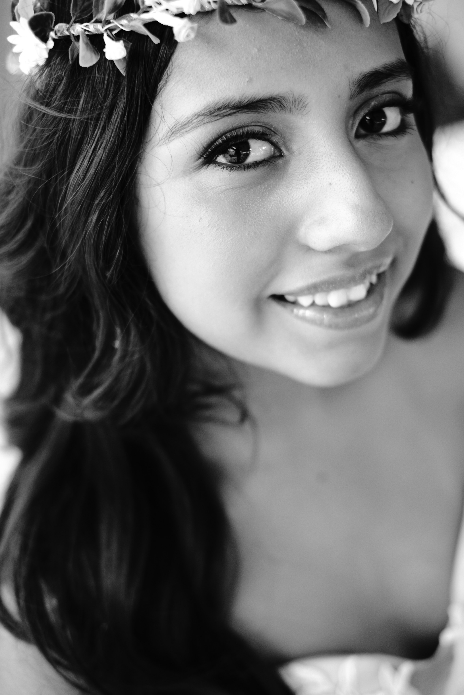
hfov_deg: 25.5
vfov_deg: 37.5
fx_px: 1025
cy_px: 348
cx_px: 232
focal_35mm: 53
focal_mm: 35
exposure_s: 1/250
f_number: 2
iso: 1600
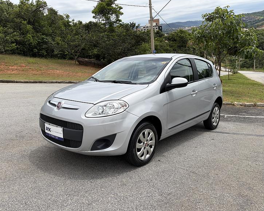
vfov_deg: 51.5
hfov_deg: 62.2
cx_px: 134
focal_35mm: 28
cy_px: 104
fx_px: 219
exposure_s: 1/4329
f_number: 1.6
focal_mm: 5.96
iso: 50
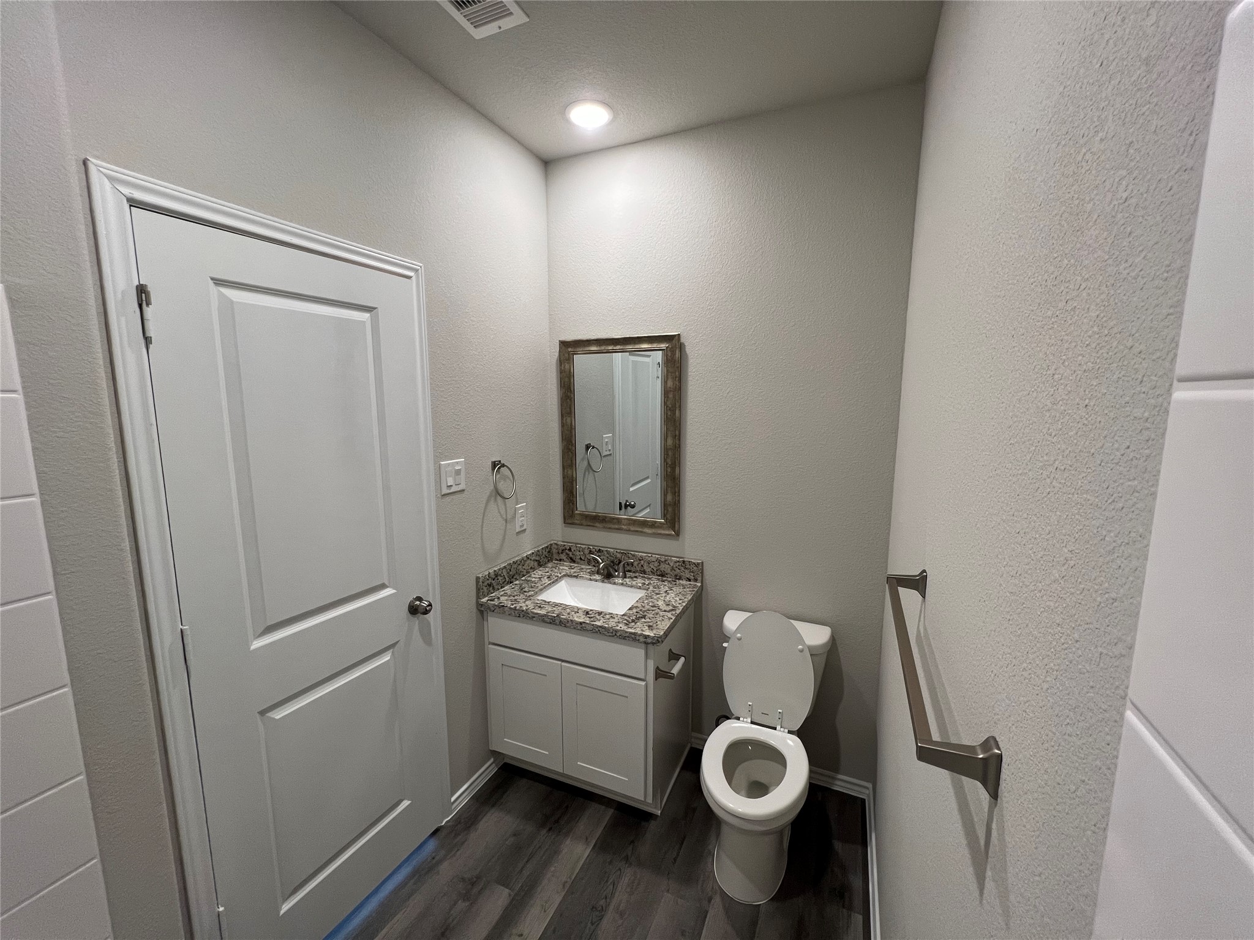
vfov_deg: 89.9
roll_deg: +0.1
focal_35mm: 13
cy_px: 470
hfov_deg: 106.2
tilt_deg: -8.4
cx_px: 627
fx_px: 471
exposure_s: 1/120
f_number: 1.8
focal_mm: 1.57
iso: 200
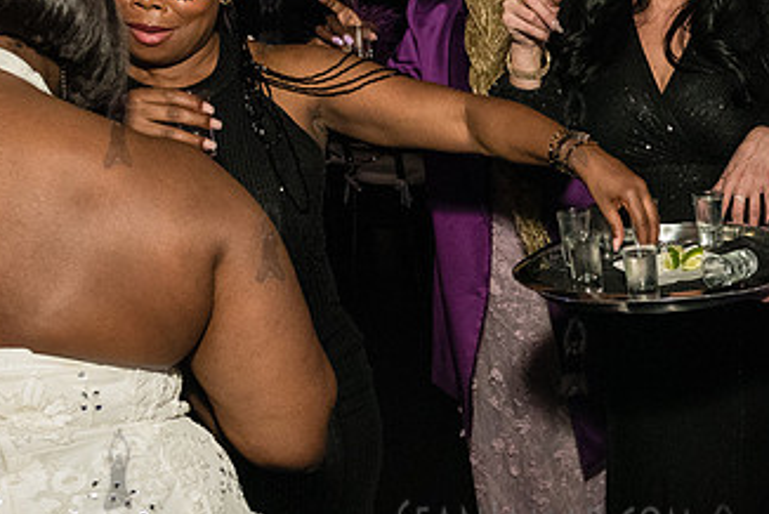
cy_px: 312
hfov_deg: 31.2
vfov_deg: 22.6
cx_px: 744
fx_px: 1283
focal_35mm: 60
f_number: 4.5
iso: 5000
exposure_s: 1/160
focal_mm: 24
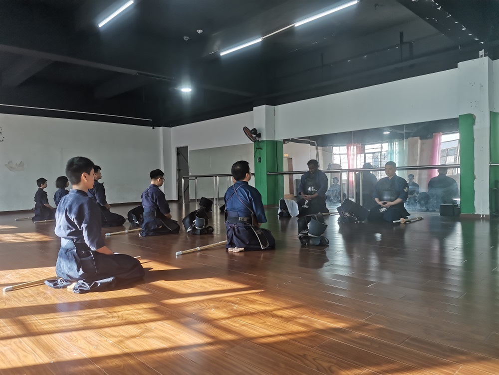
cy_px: 188
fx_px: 375
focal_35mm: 26
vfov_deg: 53.1
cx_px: 250
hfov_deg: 67.3
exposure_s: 1/99.9
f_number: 1.8
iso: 64
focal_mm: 4.75
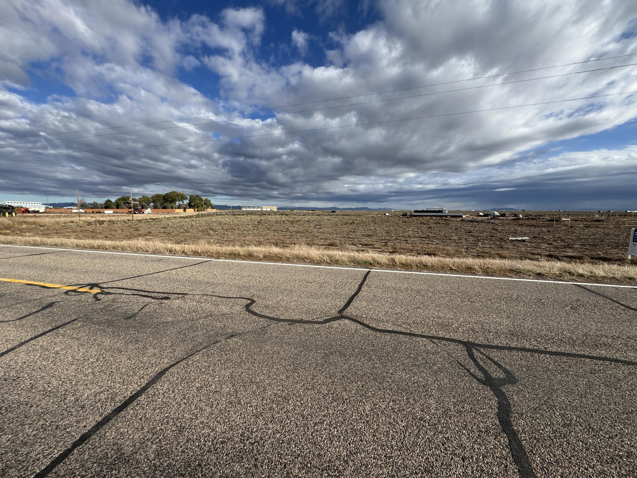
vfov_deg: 85.7
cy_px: 239
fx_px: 258
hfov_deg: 102.1
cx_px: 318
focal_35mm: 14
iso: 50
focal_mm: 2.22
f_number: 2.2
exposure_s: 1/2146
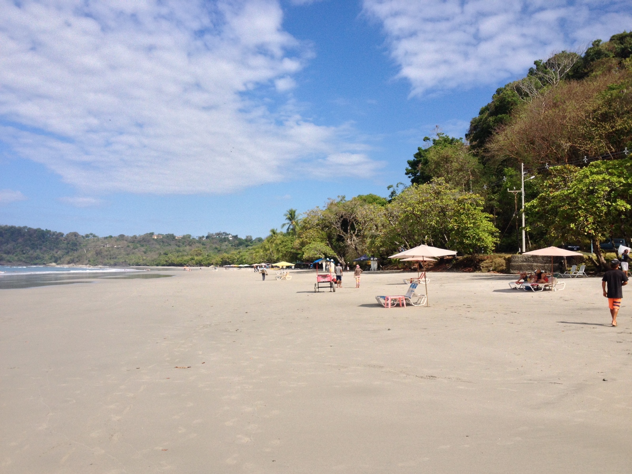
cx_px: 316
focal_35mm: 35
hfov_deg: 52.6
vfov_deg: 40.7
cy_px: 237
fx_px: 639
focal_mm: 4.28
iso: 50
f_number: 2.4
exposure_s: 1/2404
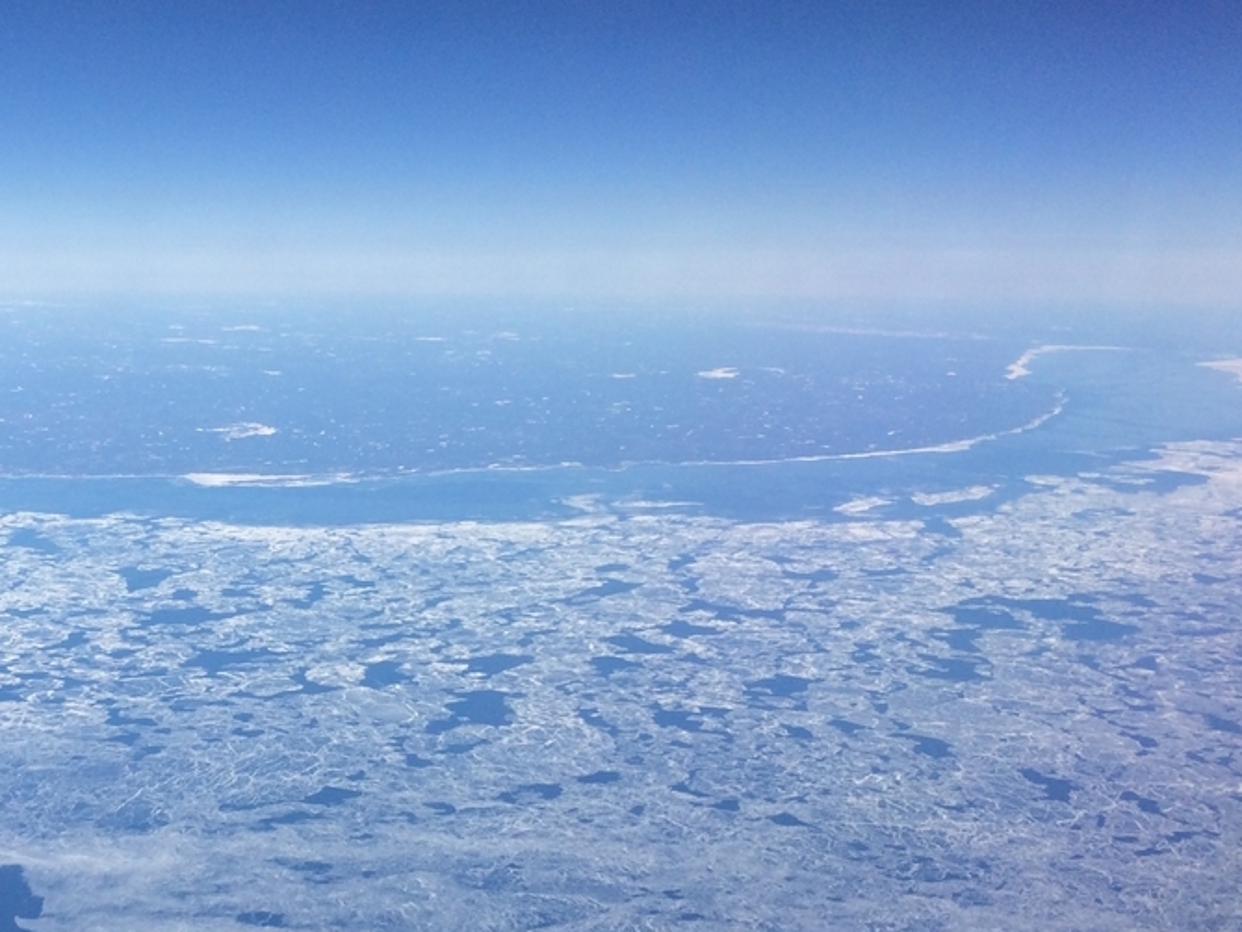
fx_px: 1866
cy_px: 590
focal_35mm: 52
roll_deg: -1.6
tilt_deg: -9.8
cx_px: 291
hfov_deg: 35.9
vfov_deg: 27.9
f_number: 2.2
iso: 32
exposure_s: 1/2415
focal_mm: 4.15
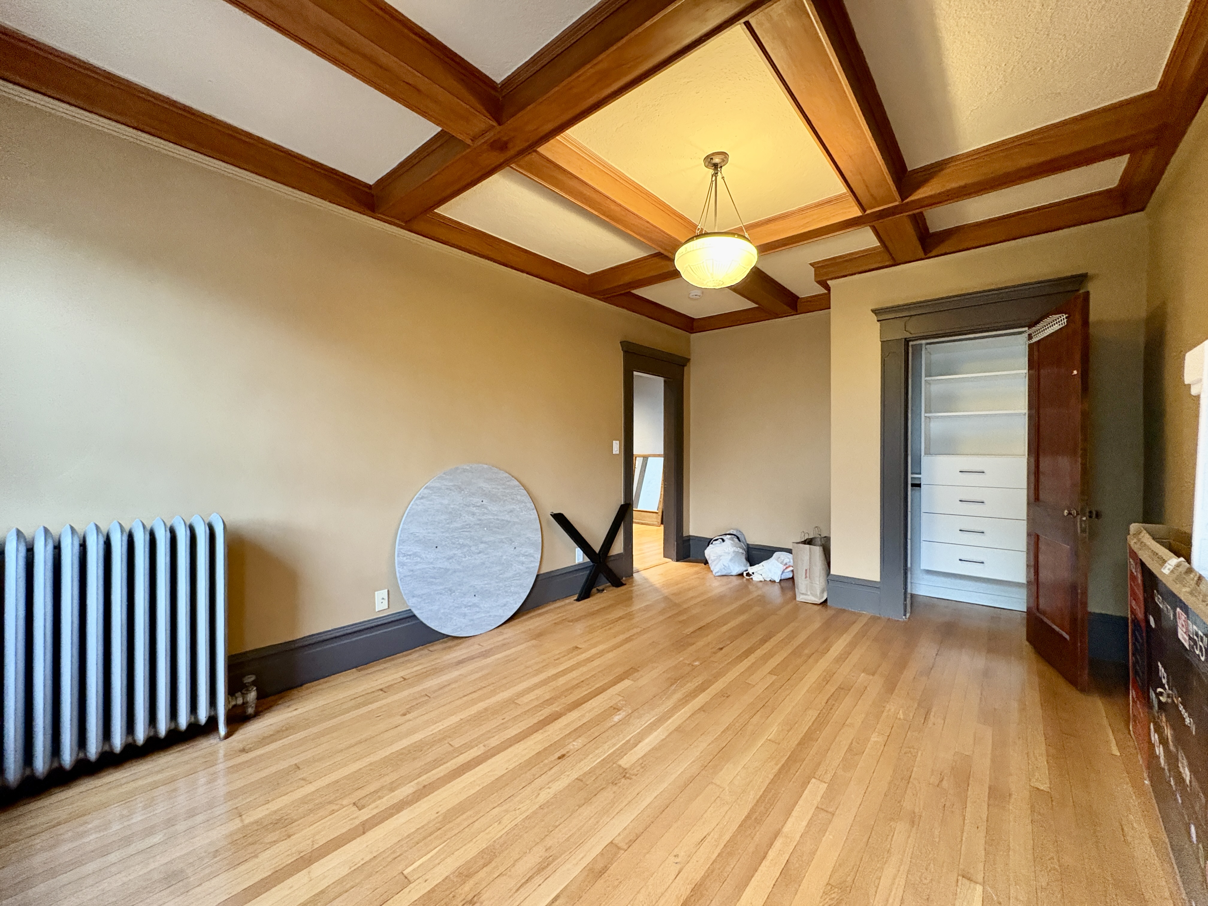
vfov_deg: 85.7
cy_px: 453
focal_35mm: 14
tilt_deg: -0.6
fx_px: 489
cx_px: 604
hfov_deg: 102.1
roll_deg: +0.1
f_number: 2.2
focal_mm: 2.22
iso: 800
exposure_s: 1/60
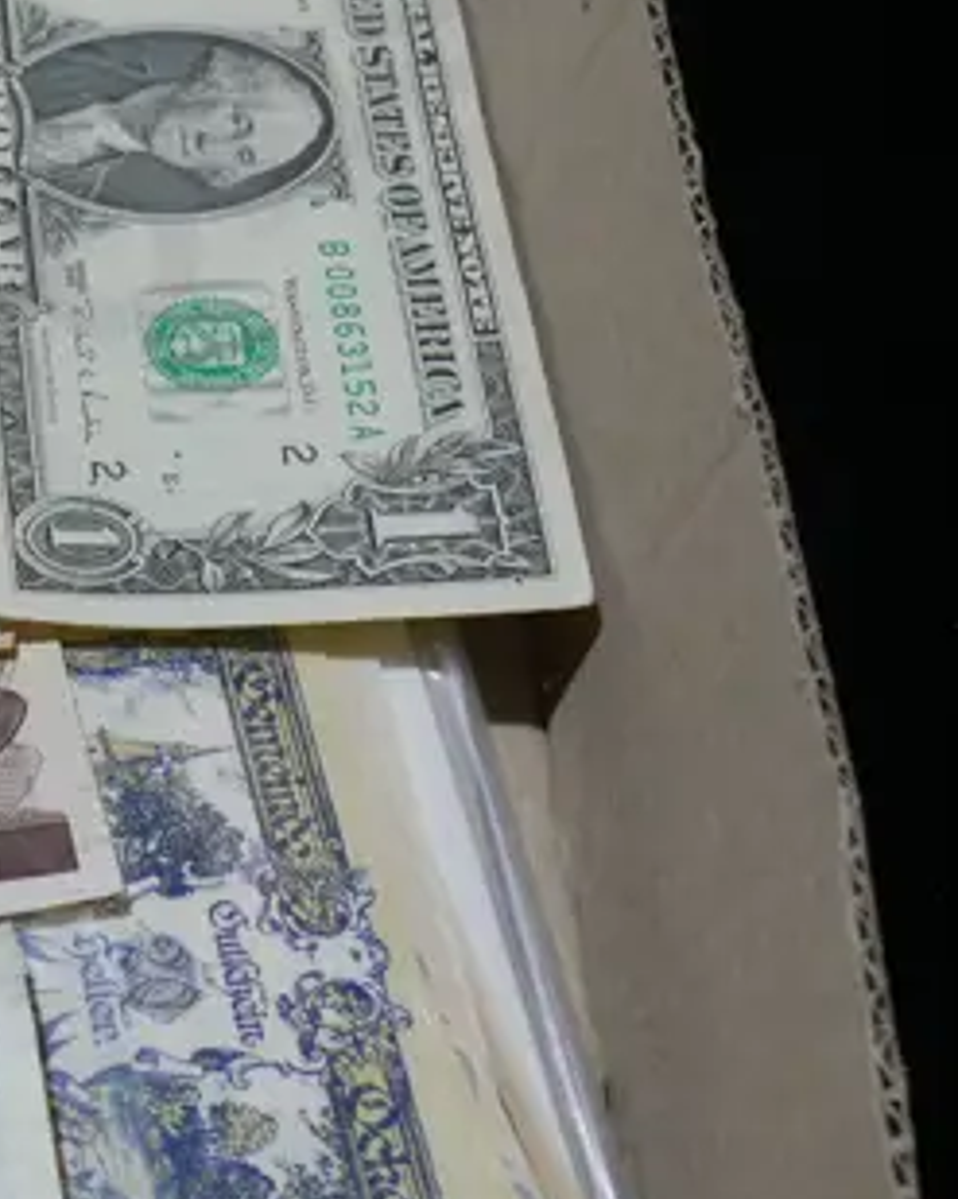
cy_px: 592
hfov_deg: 15.0
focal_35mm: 97
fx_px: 3440
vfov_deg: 19.8
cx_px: -357
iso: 200
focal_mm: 15
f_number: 4.5
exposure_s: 1/100
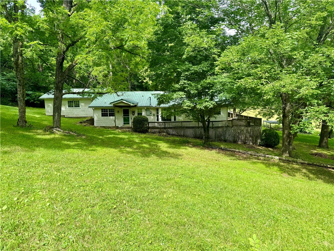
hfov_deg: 71.6
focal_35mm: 24
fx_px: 232
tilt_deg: -7.6
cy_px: 126
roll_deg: +1.0
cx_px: 167
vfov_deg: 56.8
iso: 80
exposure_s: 1/1026
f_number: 1.78
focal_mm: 6.76
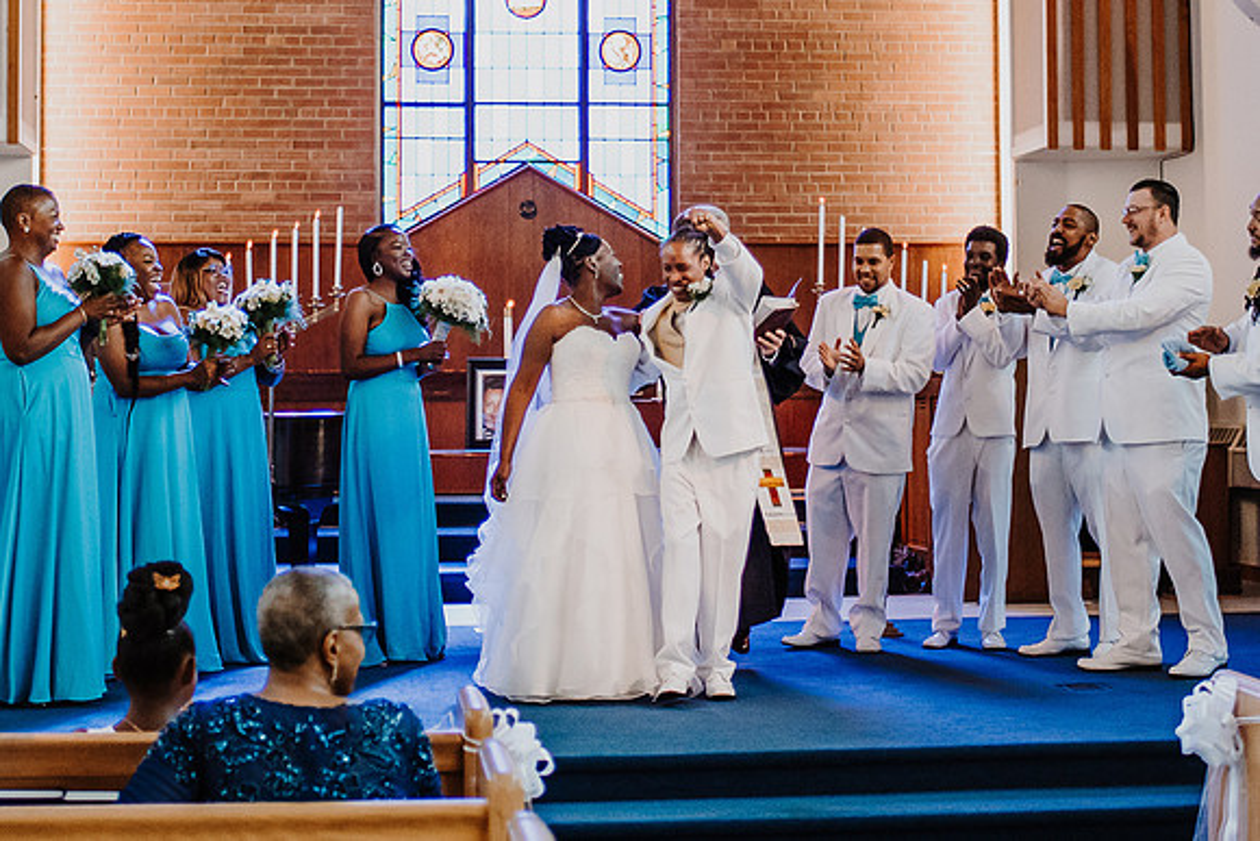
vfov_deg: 18.5
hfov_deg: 27.5
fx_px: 2572
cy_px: 285
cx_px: 663
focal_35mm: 73
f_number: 1.8
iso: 1800
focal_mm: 35
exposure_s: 1/1250
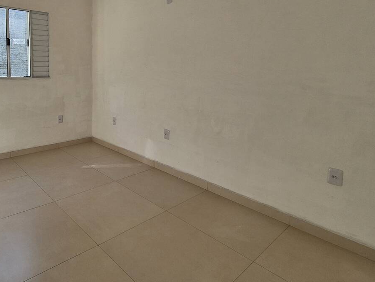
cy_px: 86
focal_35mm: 21
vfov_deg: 61.4
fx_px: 228
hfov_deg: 75.1
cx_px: 110
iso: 50
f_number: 2.2
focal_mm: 2.2
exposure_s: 1/277
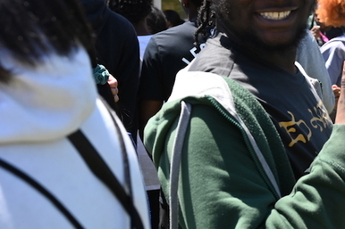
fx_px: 1092
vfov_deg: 12.0
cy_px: 85
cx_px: 420
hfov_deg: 17.1
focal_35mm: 114
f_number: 6.3
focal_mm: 43
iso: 100
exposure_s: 1/160
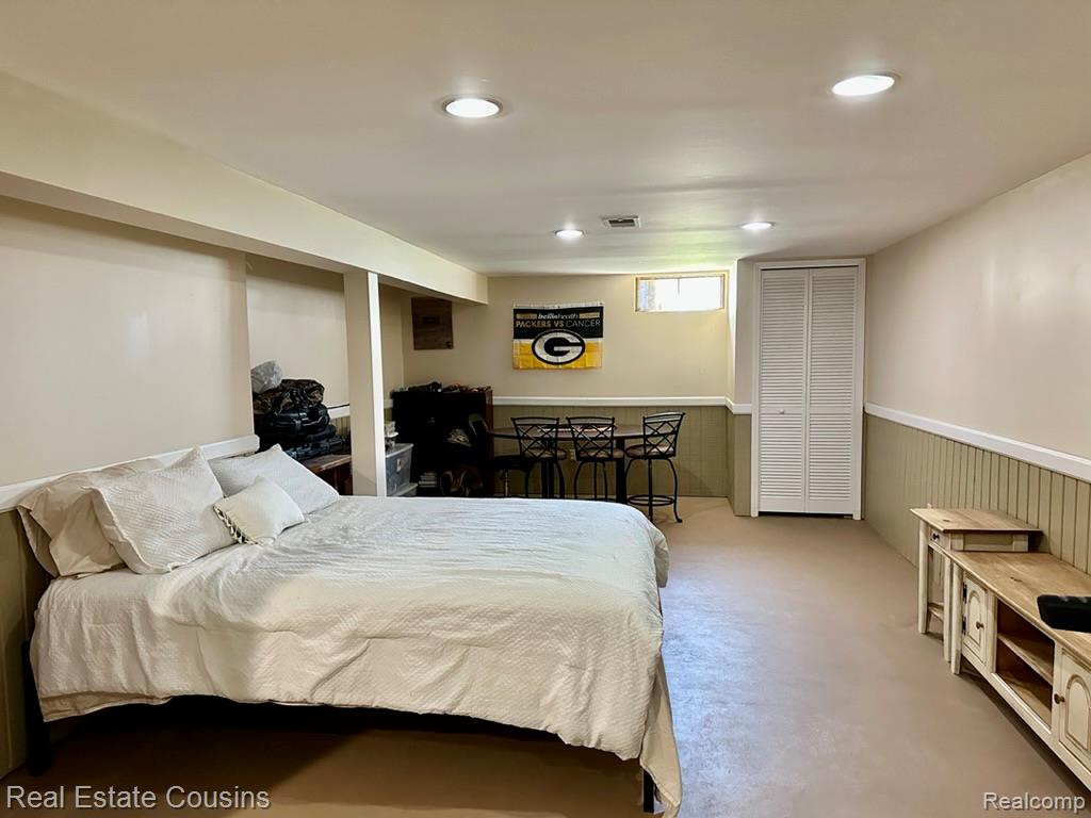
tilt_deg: -4.9
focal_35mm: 24
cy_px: 409
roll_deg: +0.2
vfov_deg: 56.8
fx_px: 756
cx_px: 546
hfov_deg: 71.6
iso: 640
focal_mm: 6.86
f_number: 1.78
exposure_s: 1/60
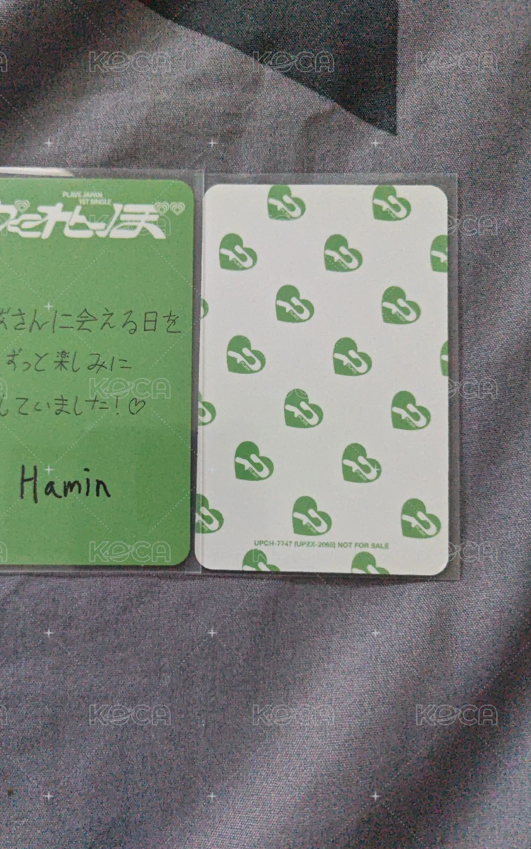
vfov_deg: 72.5
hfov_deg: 49.0
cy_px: 415
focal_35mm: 25
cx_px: 212
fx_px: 579
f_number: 1.8
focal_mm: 5.43
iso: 2000
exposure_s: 1/250
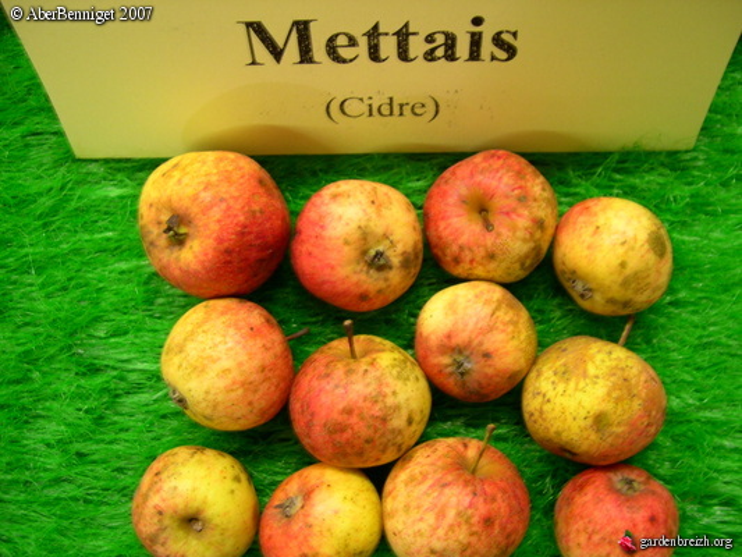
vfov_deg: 37.7
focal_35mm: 38
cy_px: 278
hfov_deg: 49.0
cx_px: 371
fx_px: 815
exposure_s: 1/4.7
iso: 146
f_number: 2.8
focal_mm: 8
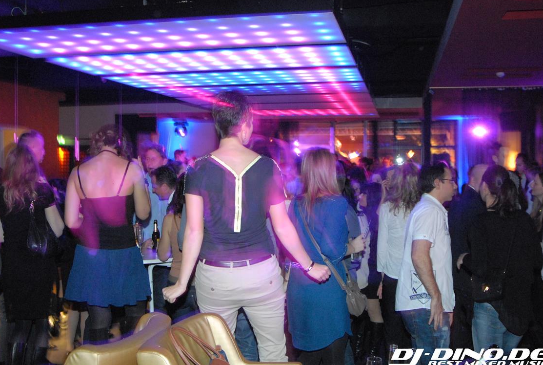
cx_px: 274
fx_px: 559
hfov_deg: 51.8
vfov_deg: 36.1
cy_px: 180
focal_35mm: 37
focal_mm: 24
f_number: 5.6
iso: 1600
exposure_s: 1/1.3
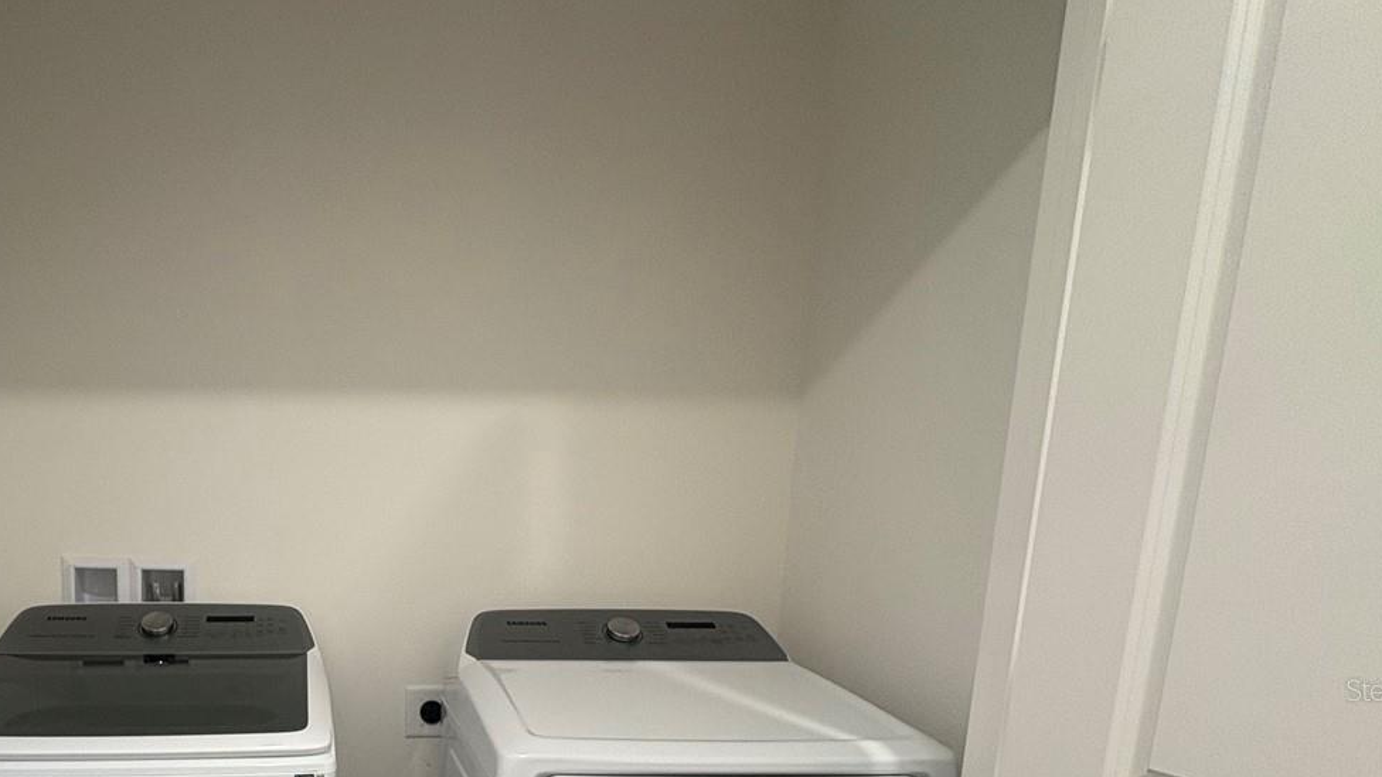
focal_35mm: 25
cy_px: 689
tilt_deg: -9.5
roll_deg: +0.0
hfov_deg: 69.2
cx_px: 347
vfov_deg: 42.4
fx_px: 916
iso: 125
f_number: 2.2
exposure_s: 1/60
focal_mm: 2.22
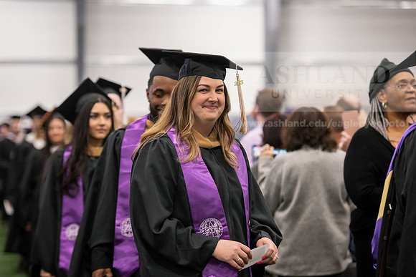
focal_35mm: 120
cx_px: 208
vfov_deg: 11.4
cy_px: 138
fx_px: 1387
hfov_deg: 17.1
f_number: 3.2
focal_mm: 120
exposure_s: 1/200
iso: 3200
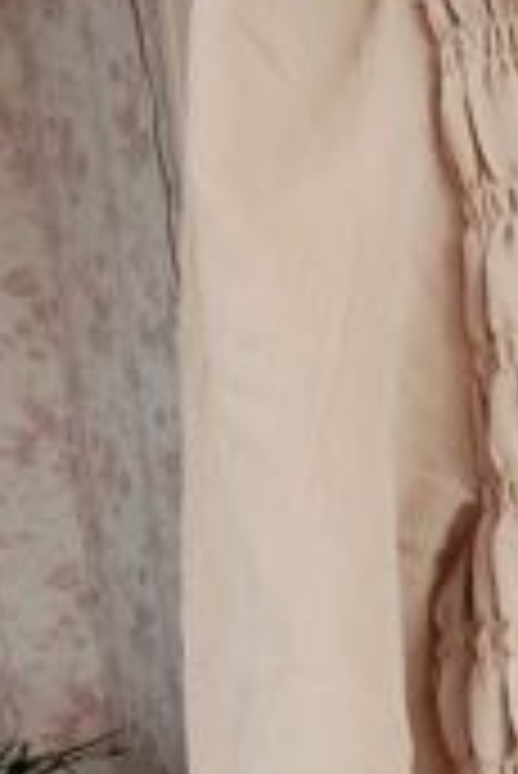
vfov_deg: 30.6
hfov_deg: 16.7
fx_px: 1335
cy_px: 729
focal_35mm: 62
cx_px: 1031
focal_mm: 1.96
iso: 200
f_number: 2.2
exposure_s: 1/50
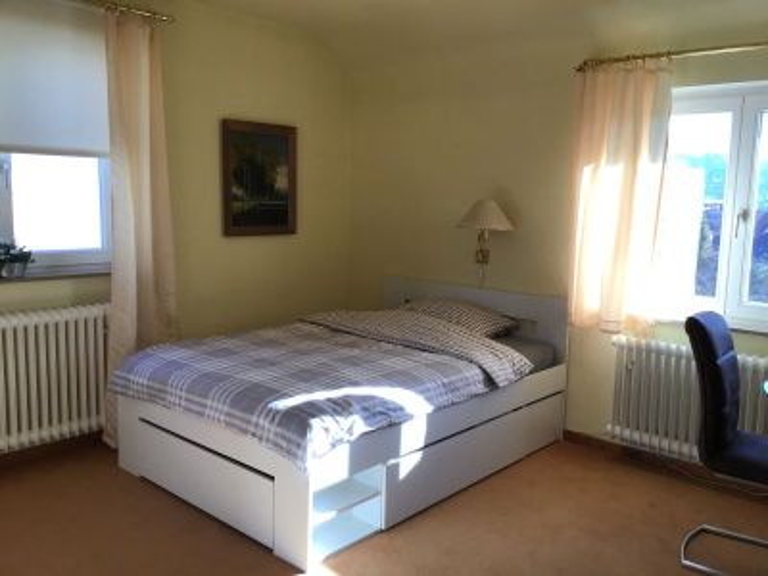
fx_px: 688
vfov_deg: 45.4
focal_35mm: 31
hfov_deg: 58.4
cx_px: 384
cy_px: 288
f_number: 2.4
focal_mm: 3.3
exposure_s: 1/112
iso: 25
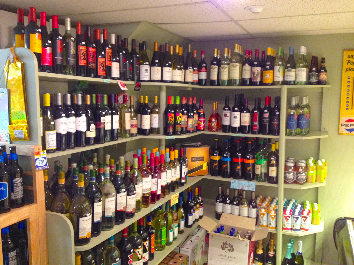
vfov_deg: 40.7
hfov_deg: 52.6
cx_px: 177
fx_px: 358
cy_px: 132
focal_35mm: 35
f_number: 2.4
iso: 250
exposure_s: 1/20
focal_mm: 4.28
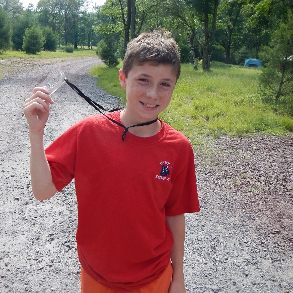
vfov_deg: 48.4
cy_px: 145
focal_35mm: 34
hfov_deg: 48.2
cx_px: 118
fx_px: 326
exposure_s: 1/400
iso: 125
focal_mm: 5
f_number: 3.9
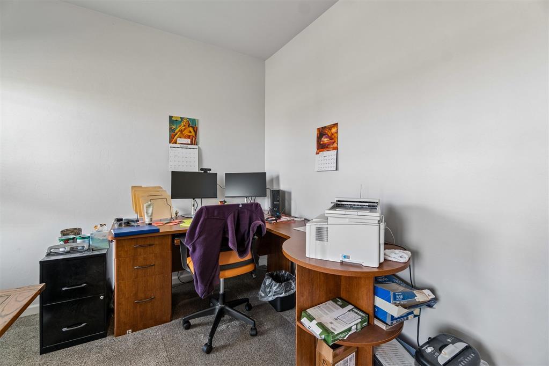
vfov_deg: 77.3
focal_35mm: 15
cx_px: 274
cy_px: 183
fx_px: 229
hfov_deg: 100.4
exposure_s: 1/25
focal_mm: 10
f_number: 6.3
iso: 200
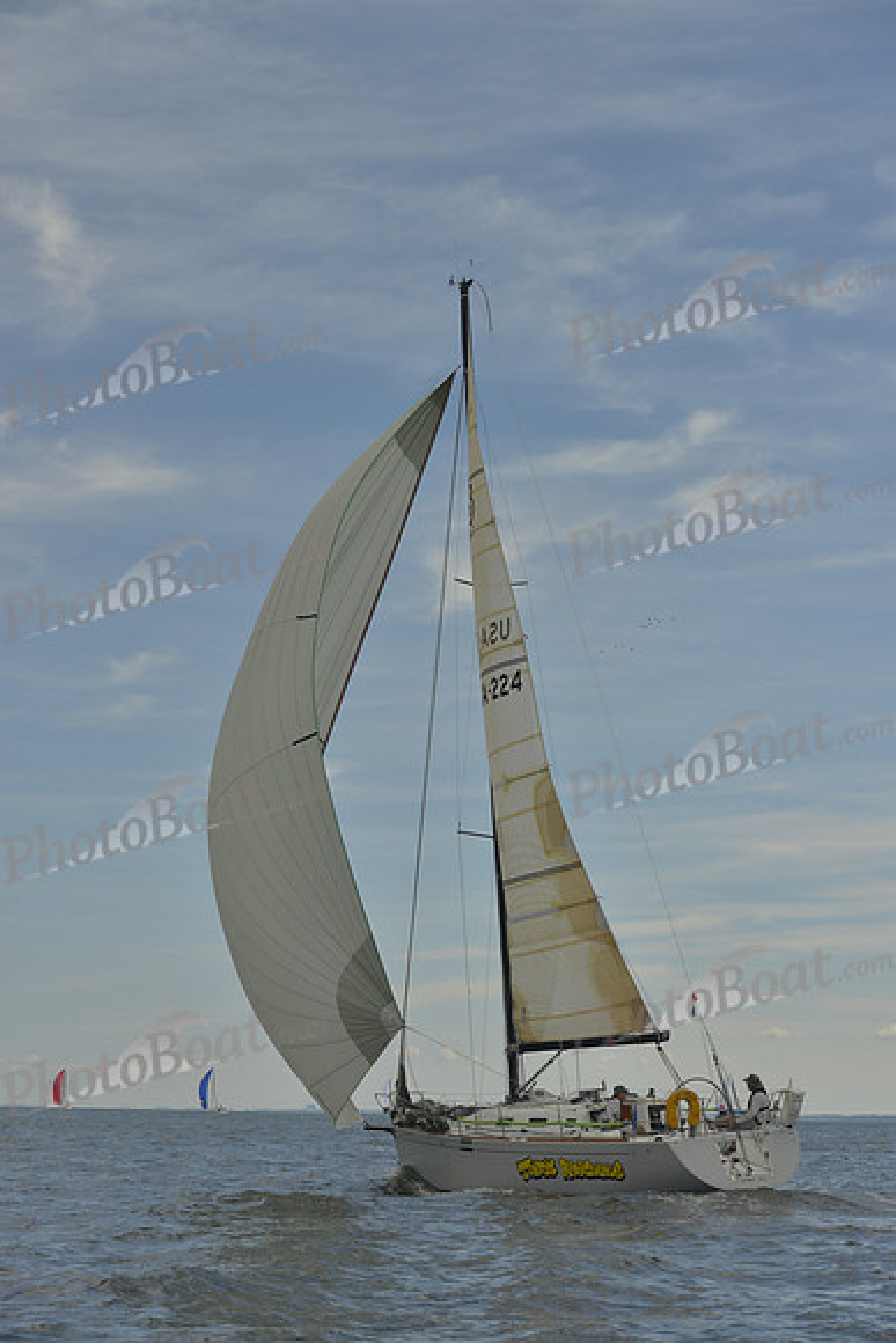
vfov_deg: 28.8
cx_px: 448
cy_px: 672
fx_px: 2612
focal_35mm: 70
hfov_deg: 19.5
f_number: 7.1
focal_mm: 70
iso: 200
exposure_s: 1/640
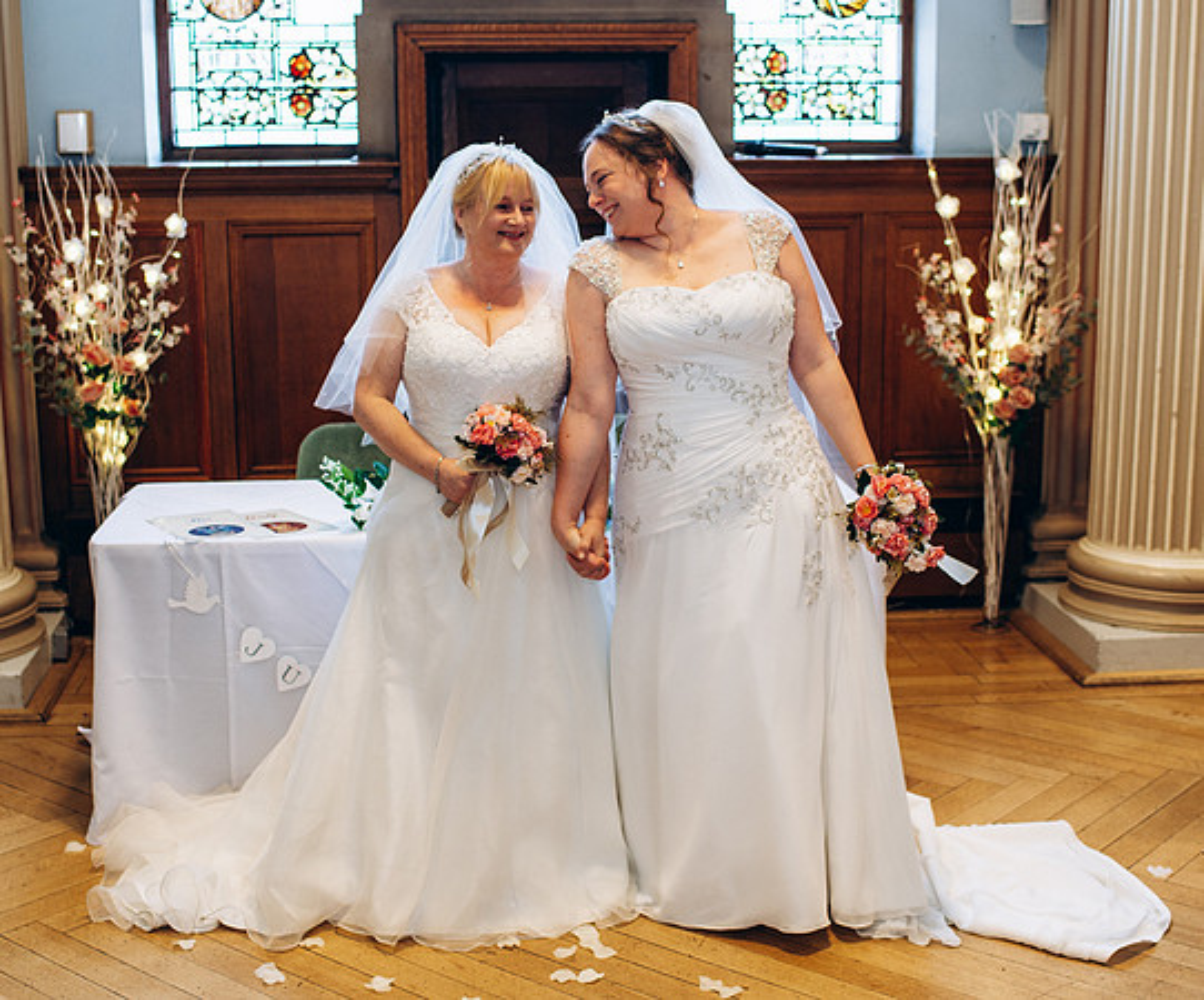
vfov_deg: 29.8
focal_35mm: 52
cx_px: 606
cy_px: 477
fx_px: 1878
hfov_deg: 35.6
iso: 320
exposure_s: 1/100
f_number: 2.5
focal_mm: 35
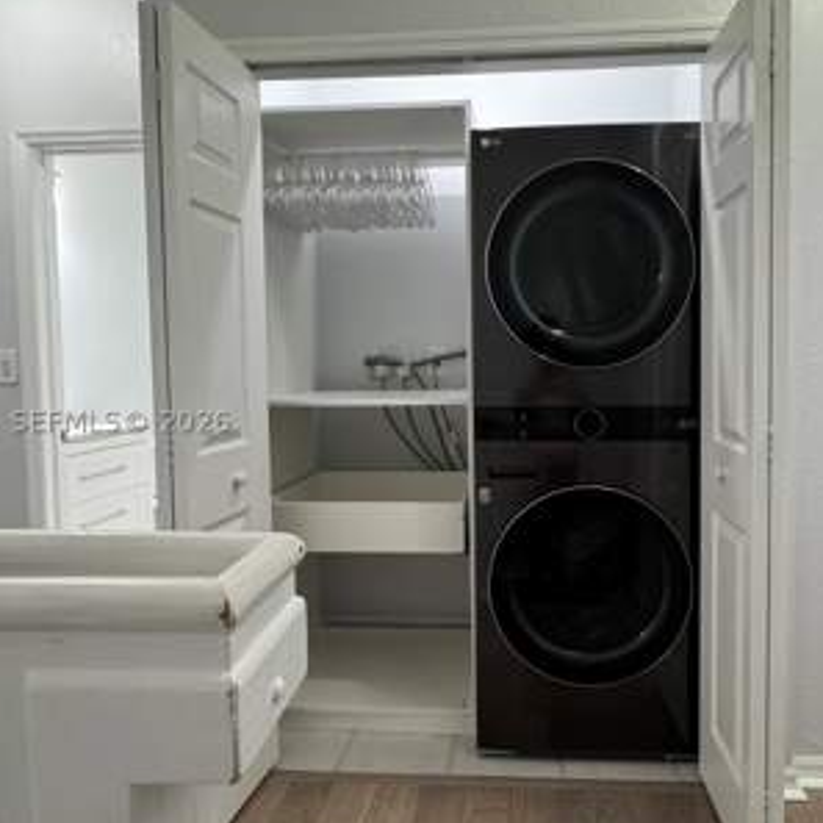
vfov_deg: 74.8
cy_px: 421
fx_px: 538
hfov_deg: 74.2
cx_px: 485
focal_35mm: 20
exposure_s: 1/60
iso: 320
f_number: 2.2
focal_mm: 2.22
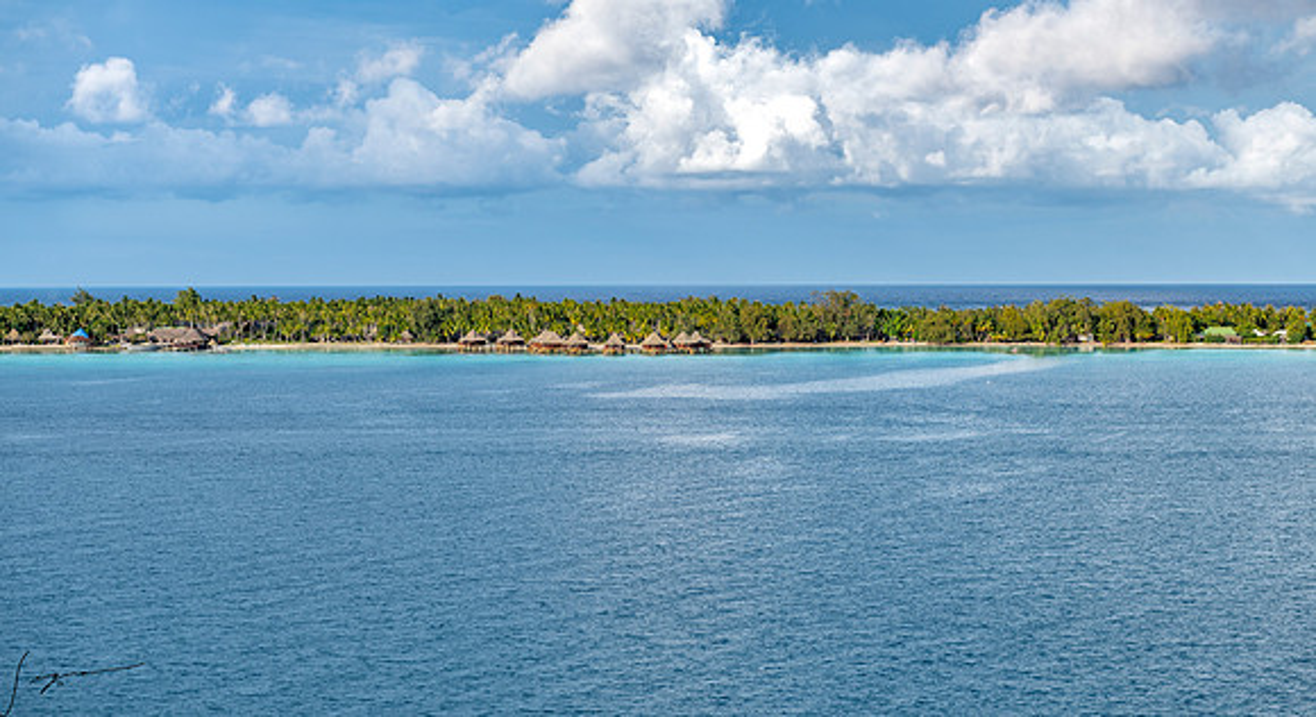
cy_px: 402
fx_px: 2607
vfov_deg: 15.7
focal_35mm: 75
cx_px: 661
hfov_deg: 28.3
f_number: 7.1
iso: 125
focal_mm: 70
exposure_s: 1/125
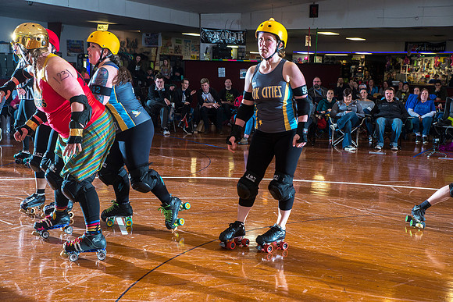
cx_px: 226
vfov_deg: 28.1
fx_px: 604
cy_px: 151
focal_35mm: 48
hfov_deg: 41.1
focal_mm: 48
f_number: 5.6
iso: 800
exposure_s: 1/160
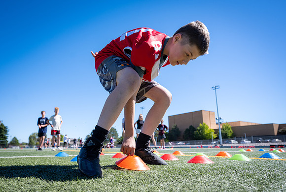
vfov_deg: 52.9
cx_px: 125
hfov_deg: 72.9
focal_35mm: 24
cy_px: 107
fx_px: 193
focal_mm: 21.5
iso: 100
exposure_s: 1/640
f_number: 4
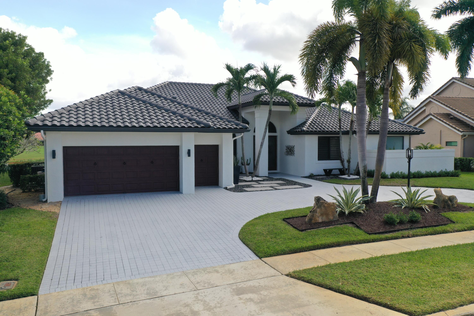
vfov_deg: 46.4
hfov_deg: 65.5
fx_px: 369
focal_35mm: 28
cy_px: 158
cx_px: 237
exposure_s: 1/30
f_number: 3.2
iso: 100
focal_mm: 10.26
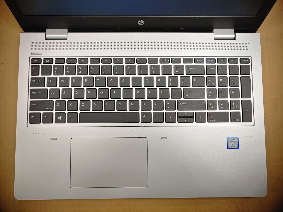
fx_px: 213
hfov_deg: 67.3
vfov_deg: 53.1
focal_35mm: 26
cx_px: 142
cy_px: 106
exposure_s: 1/202
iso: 50
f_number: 1.8
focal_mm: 4.36
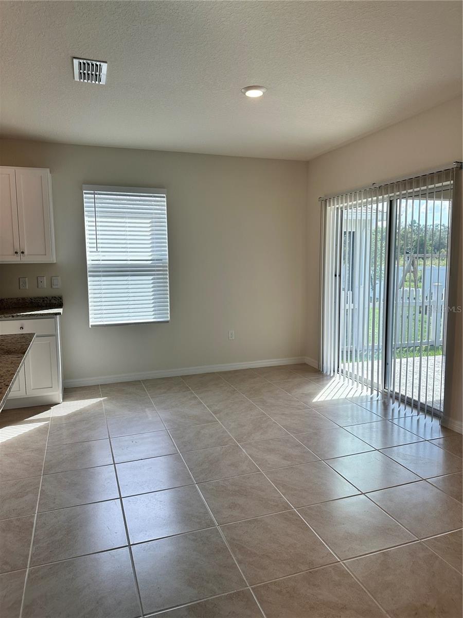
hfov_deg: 56.8
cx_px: 232
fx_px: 428
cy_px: 309
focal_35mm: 24
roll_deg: +0.5
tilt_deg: -4.9
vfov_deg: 71.6
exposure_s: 1/486
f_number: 1.78
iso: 80
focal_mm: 6.86
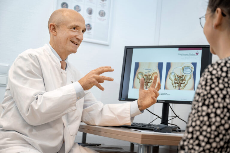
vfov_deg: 24.2
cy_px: 76
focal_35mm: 56
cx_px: 115
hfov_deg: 35.7
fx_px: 358
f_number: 3.2
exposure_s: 1/160
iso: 320
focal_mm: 56
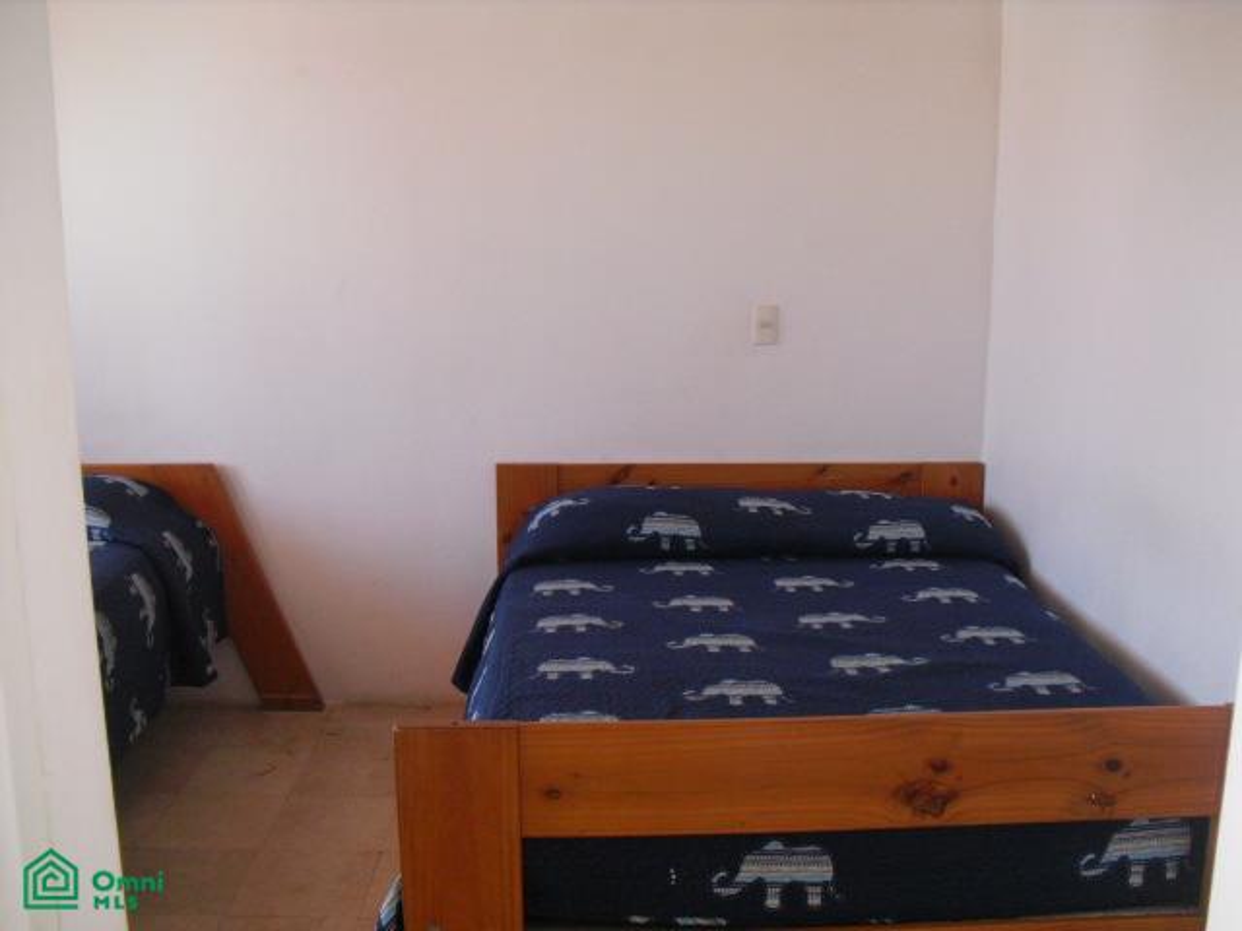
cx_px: 621
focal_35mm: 36
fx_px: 1292
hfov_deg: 51.4
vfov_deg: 39.7
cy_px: 466
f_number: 3.1
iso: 400
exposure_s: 1/125
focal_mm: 6.3
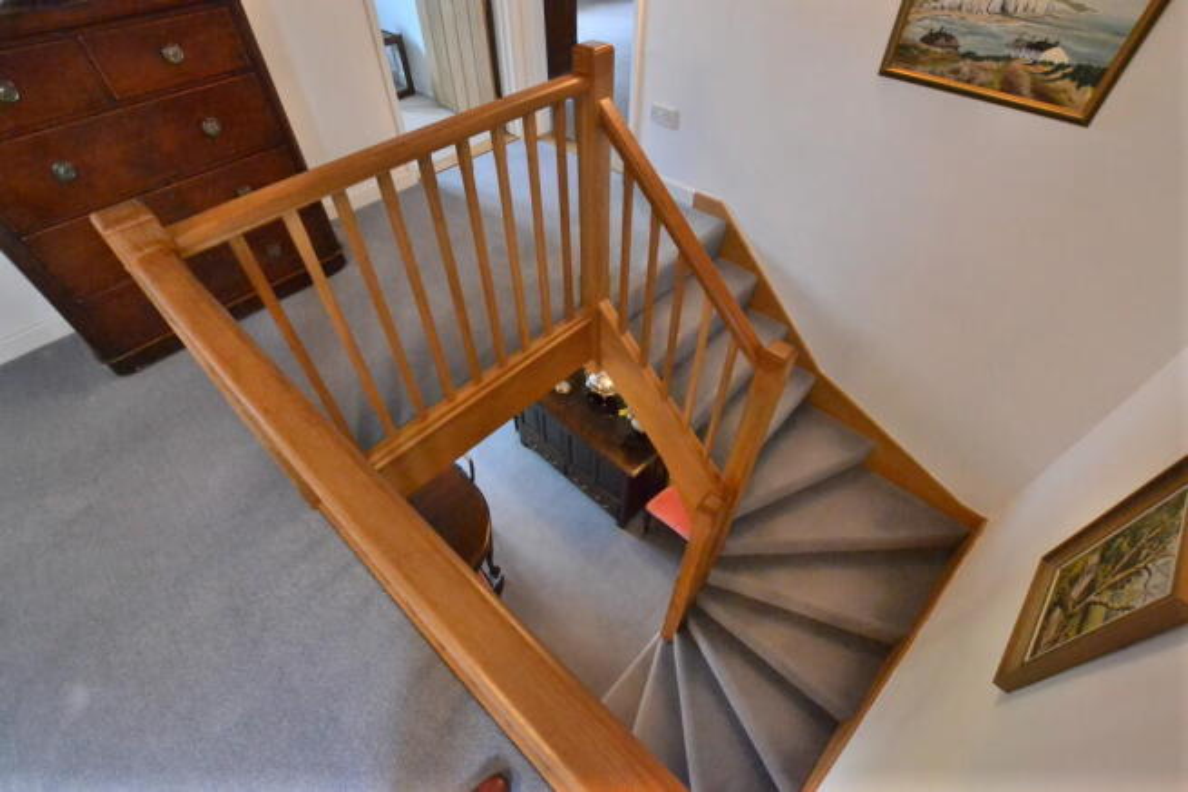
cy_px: 396
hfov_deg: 100.4
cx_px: 594
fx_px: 495
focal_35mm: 15
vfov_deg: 77.4
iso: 3200
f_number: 8
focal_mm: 10
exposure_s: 1/30
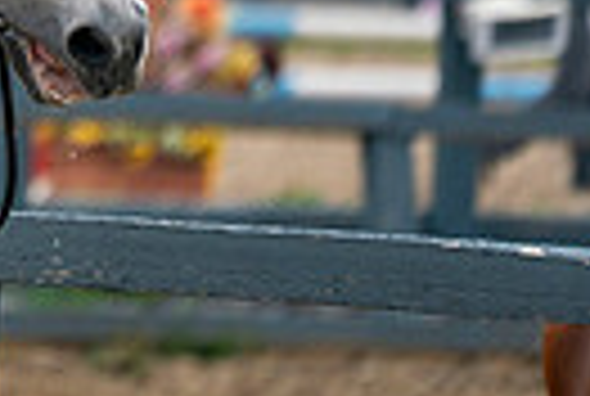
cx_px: -613
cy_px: -407
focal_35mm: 1766
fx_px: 29009
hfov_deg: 1.2
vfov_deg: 0.8
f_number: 5.6
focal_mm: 400
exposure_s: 1/500
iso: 200
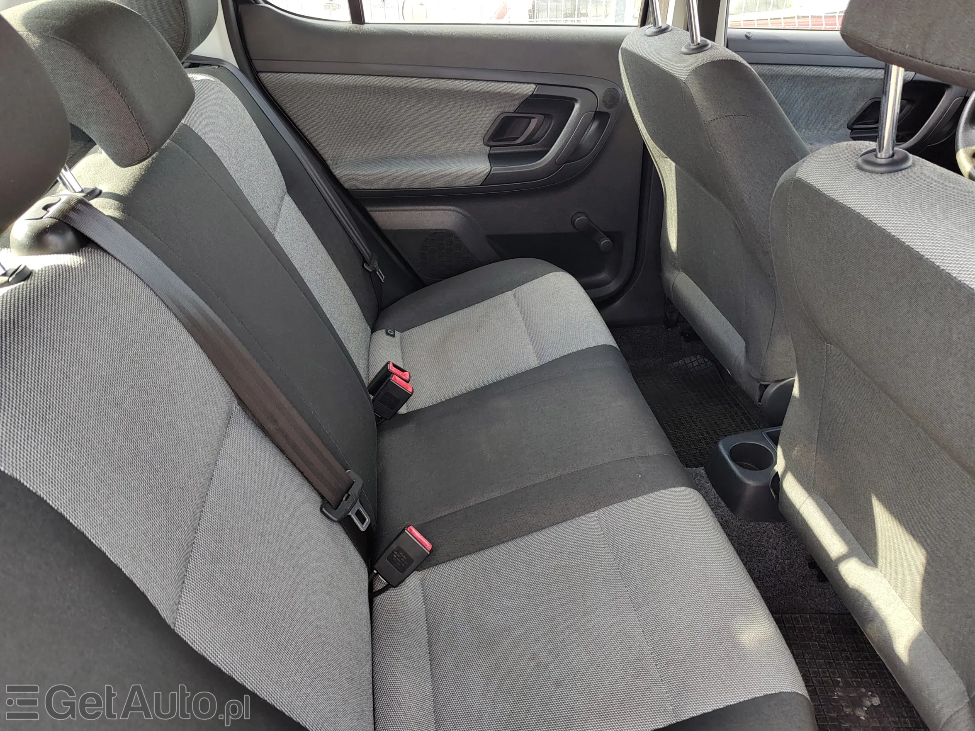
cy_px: 366
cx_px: 488
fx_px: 648
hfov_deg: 73.9
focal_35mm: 23
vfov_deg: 58.9
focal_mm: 5.56
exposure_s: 1/100
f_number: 1.8
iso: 120
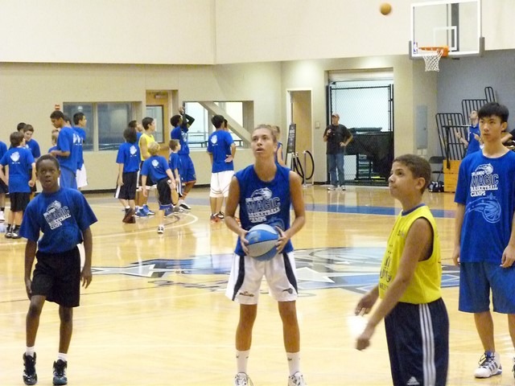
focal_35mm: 111
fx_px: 1651
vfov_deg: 13.3
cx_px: 258
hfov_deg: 17.7
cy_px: 193
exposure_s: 1/60
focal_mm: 20.1
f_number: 3.5
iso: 2500
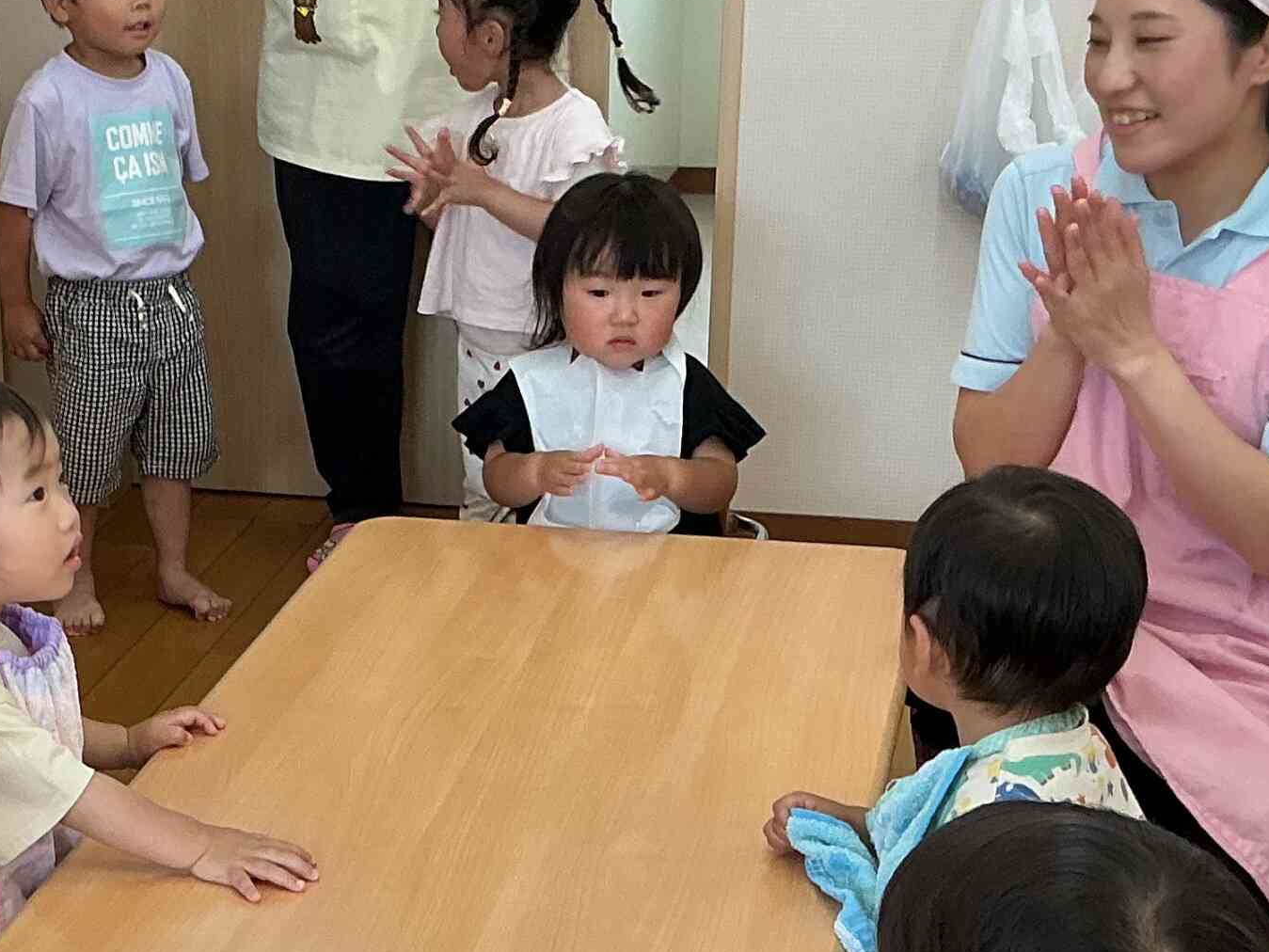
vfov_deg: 18.9
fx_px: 2860
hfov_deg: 24.7
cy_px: 627
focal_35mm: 78
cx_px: 279
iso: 64
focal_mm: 3
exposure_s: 1/120
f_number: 1.8
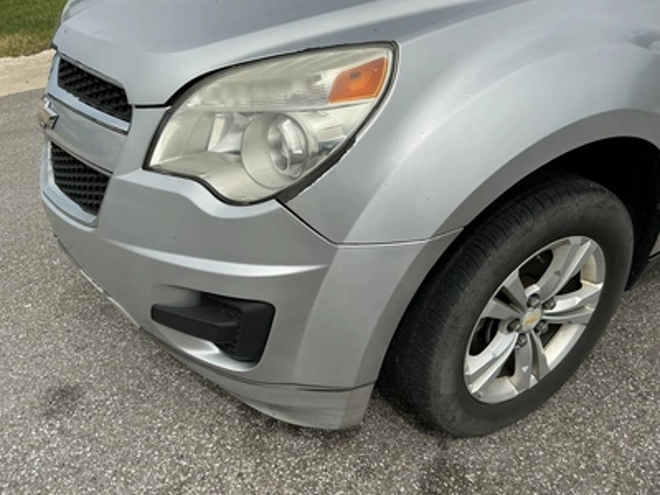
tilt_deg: -34.0
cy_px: 248
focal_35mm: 28
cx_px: 330
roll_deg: -1.0
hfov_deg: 63.4
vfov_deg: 49.7
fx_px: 534
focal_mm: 3
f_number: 1.8
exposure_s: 1/3534
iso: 25
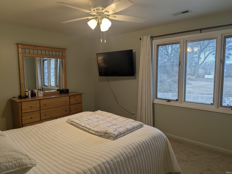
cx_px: 116
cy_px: 87
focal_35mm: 24
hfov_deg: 71.5
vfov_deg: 56.9
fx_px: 161
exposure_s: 1/120
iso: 51
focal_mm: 6.81
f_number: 1.85
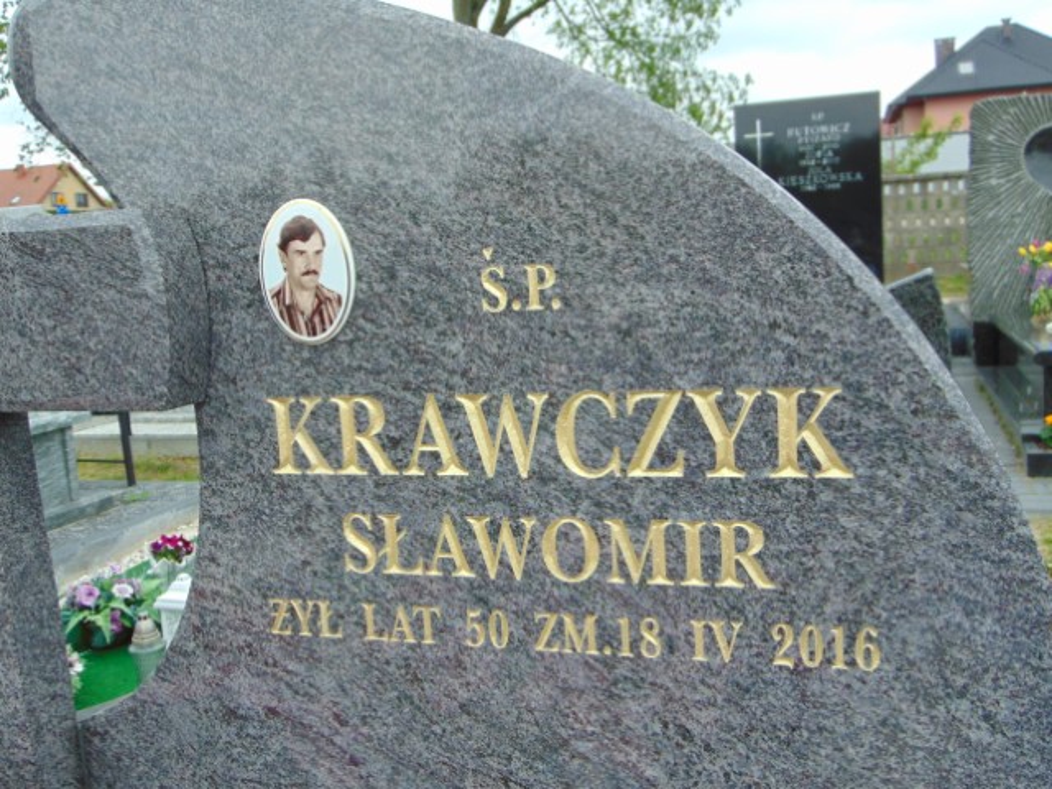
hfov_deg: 52.6
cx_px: 526
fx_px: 1064
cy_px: 394
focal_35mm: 35
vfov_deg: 40.7
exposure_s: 1/250
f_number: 3.2
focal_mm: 6.3
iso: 80
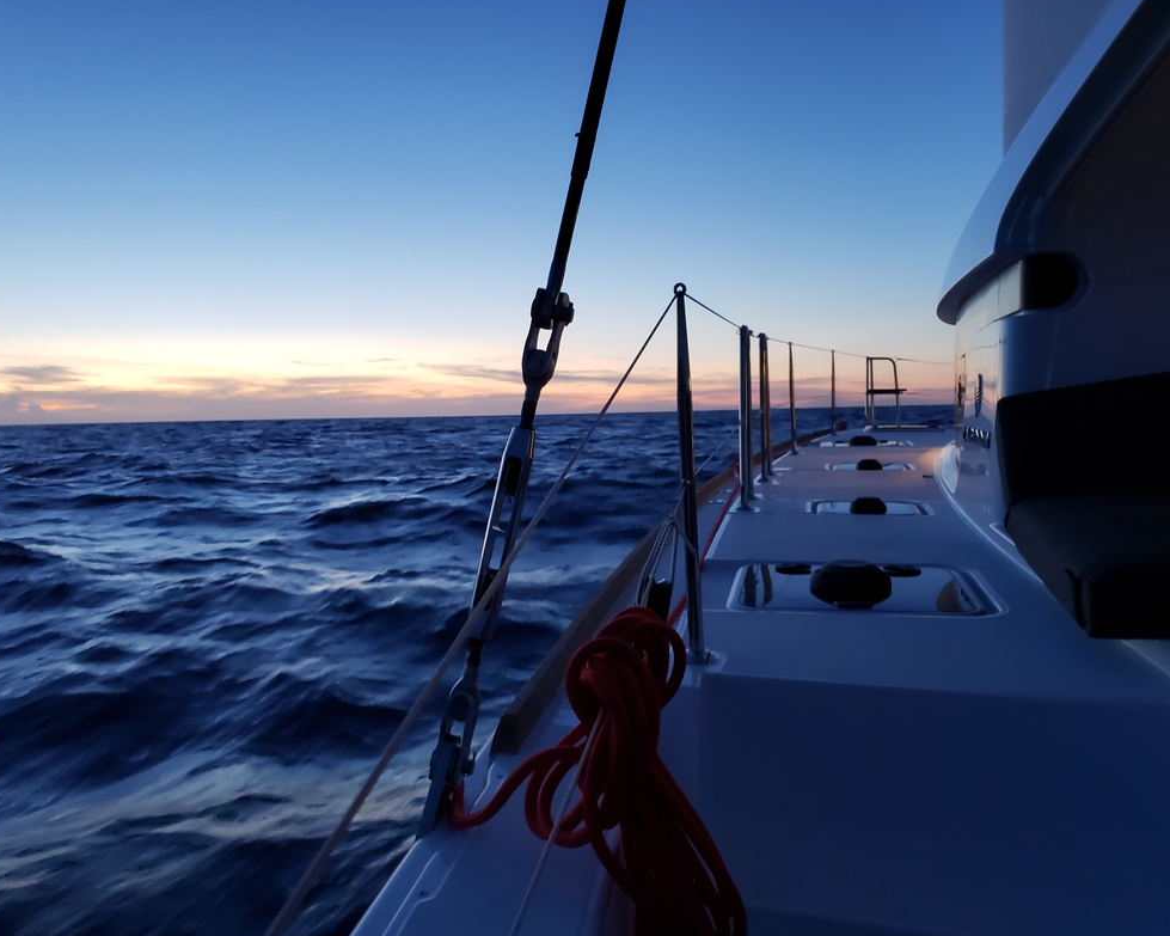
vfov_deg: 51.5
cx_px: 555
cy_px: 473
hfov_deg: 62.2
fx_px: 969
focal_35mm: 28
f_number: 1.5
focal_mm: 4.3
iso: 250
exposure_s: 1/37
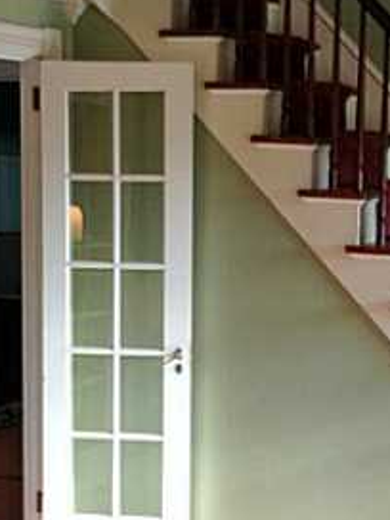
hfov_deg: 15.2
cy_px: 405
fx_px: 1457
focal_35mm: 97
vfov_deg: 20.0
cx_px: 220
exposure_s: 1/20
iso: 125
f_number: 2.4
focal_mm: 4.12
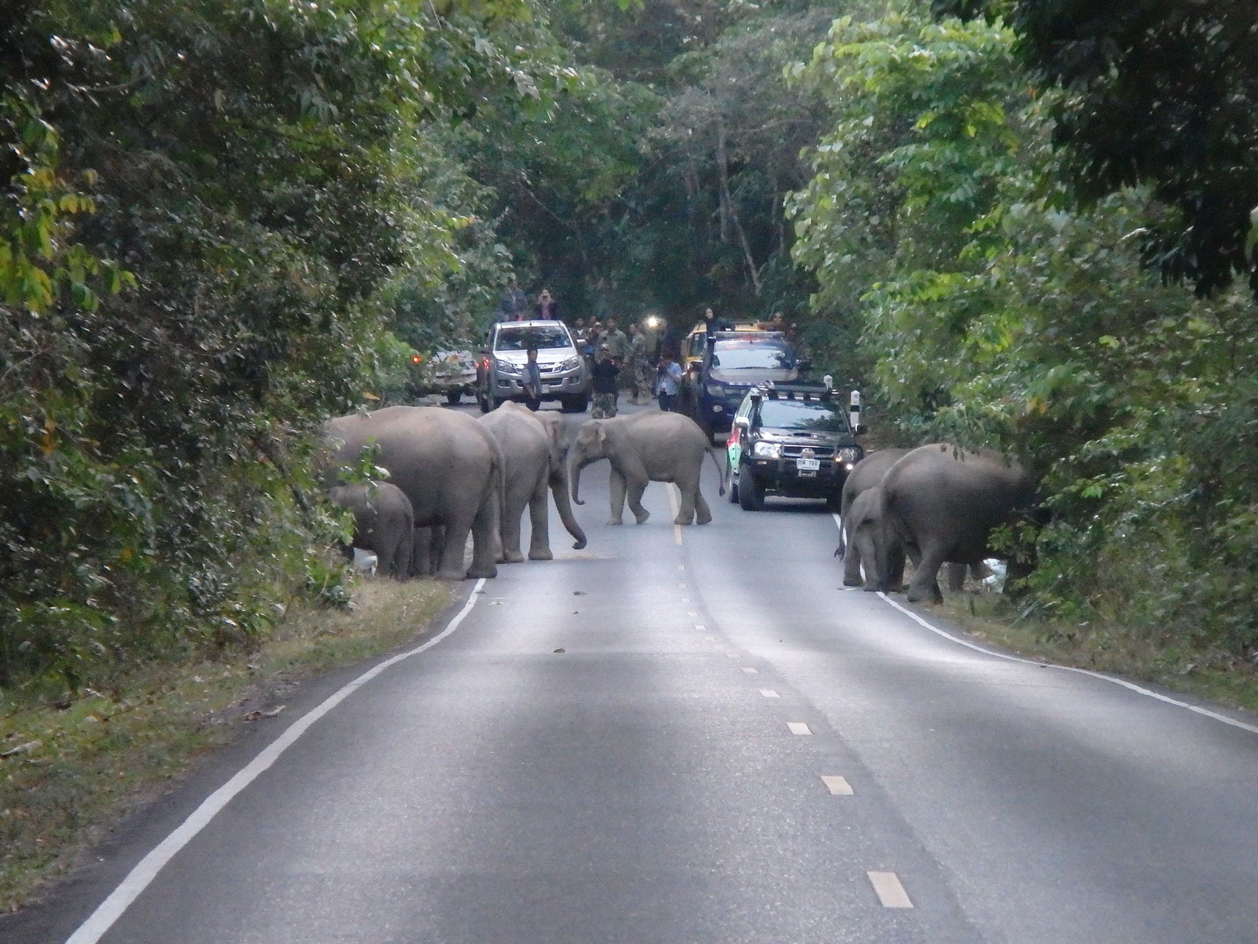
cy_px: 472
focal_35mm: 365
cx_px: 629
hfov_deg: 5.4
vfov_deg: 4.1
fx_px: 13265
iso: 3200
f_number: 6.8
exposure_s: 1/60
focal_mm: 65.2
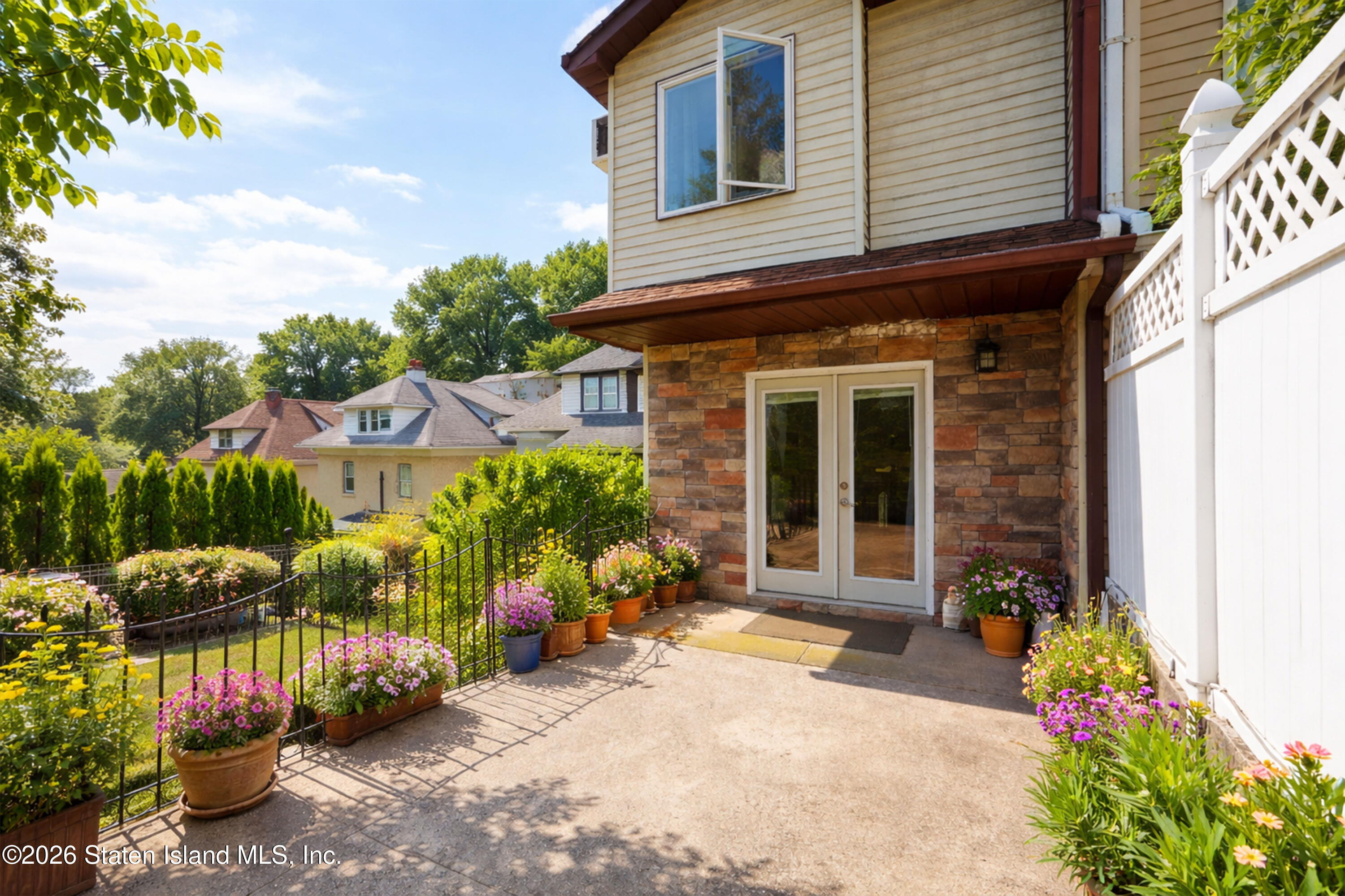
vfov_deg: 72.1
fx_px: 616
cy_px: 448
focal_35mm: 16
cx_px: 672
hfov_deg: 95.0
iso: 100
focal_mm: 16.5
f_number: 10
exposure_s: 1/160
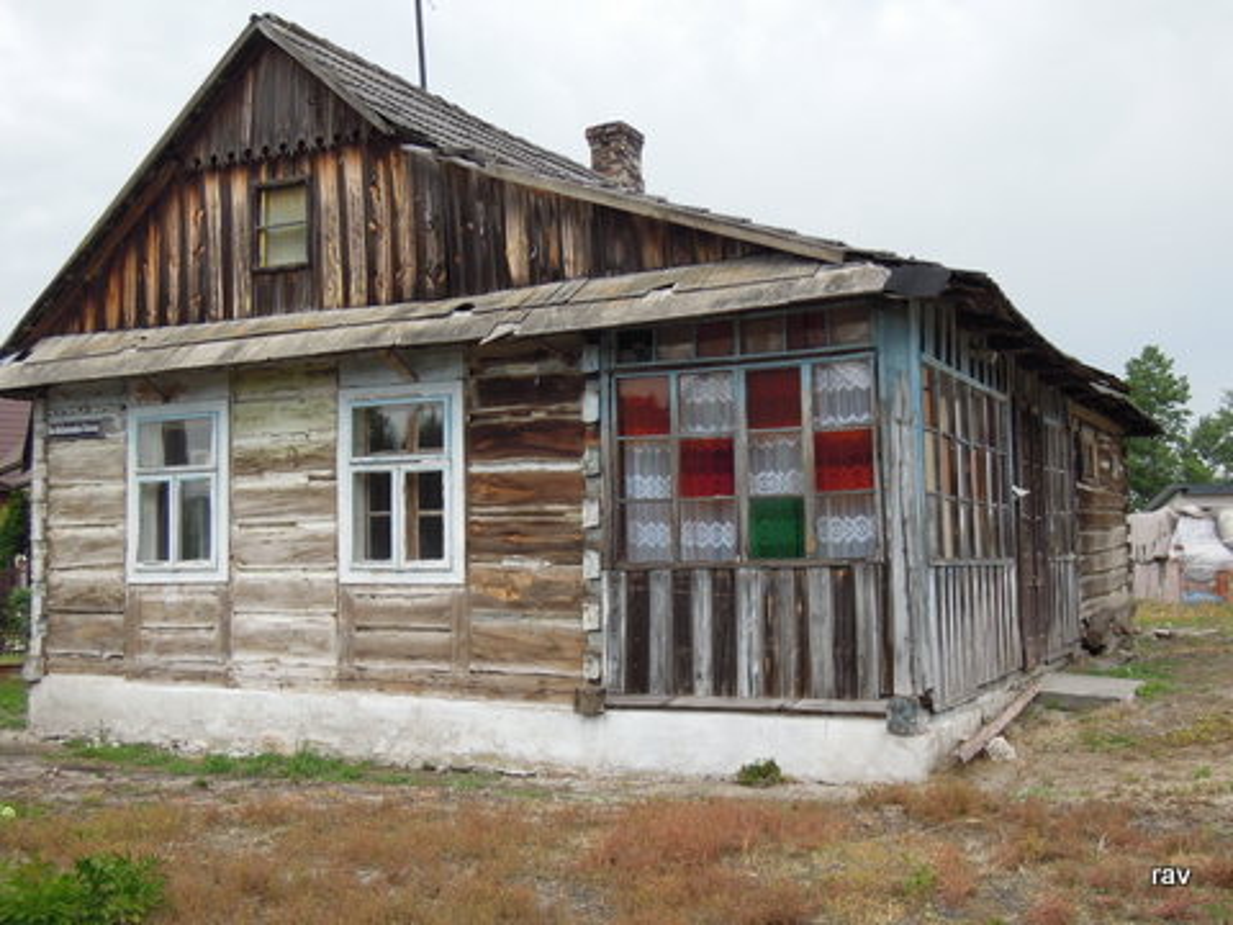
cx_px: 616
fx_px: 1425
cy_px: 462
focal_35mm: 40
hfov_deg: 46.8
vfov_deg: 36.0
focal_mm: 7.2
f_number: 3.3
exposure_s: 1/320
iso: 160
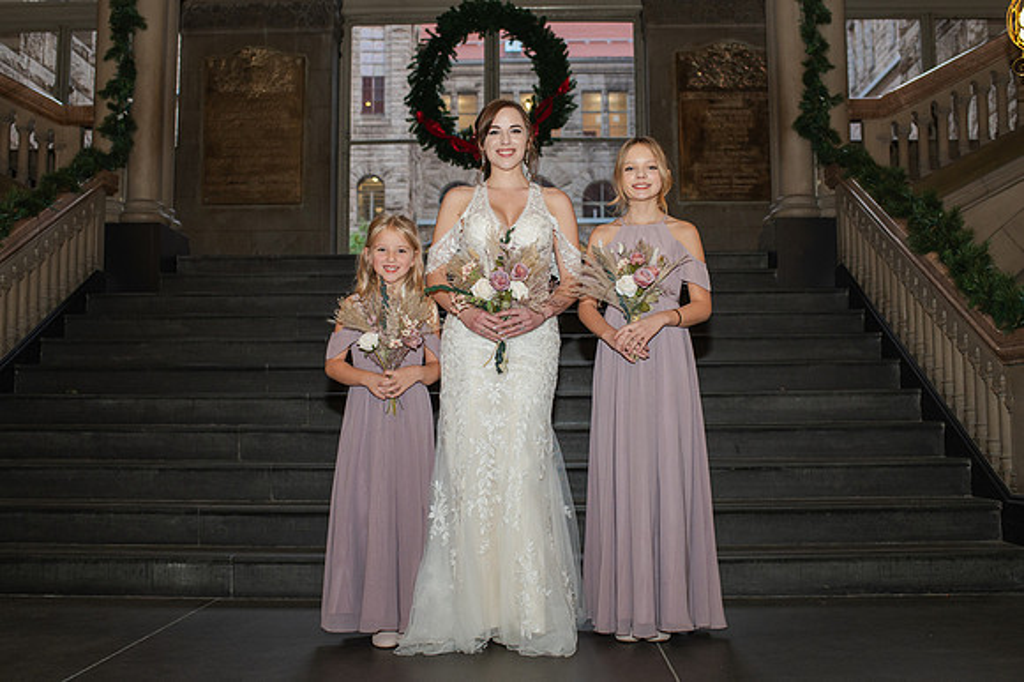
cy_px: 309
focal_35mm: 41
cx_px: 510
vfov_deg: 32.7
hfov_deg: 47.6
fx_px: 1161
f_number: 3.5
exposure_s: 1/200
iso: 1000
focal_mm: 35
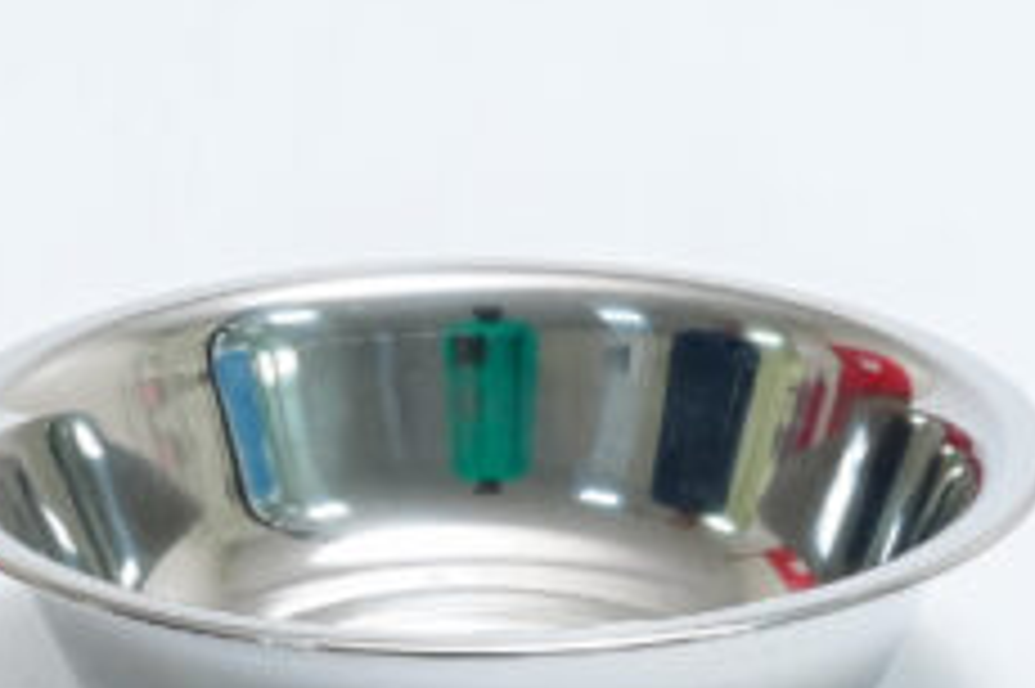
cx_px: 468
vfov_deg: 10.4
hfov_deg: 15.7
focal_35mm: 131
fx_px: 3763
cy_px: 420
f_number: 10
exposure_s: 1/125
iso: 3200
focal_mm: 47
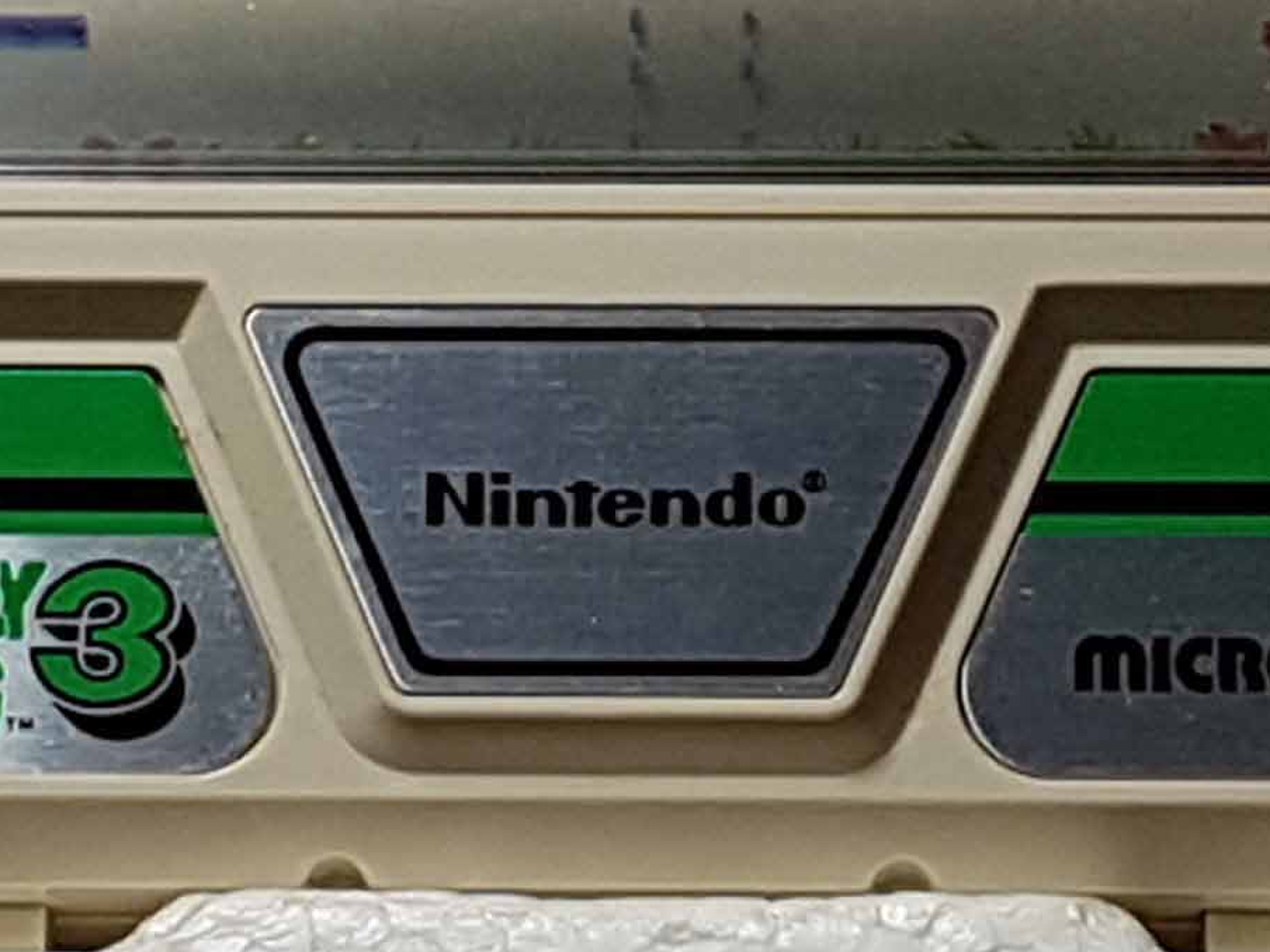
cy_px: 212
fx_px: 4256
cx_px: 649
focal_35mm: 116
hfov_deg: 17.0
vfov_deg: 12.7
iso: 50
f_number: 1.7
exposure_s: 1/241
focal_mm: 4.2
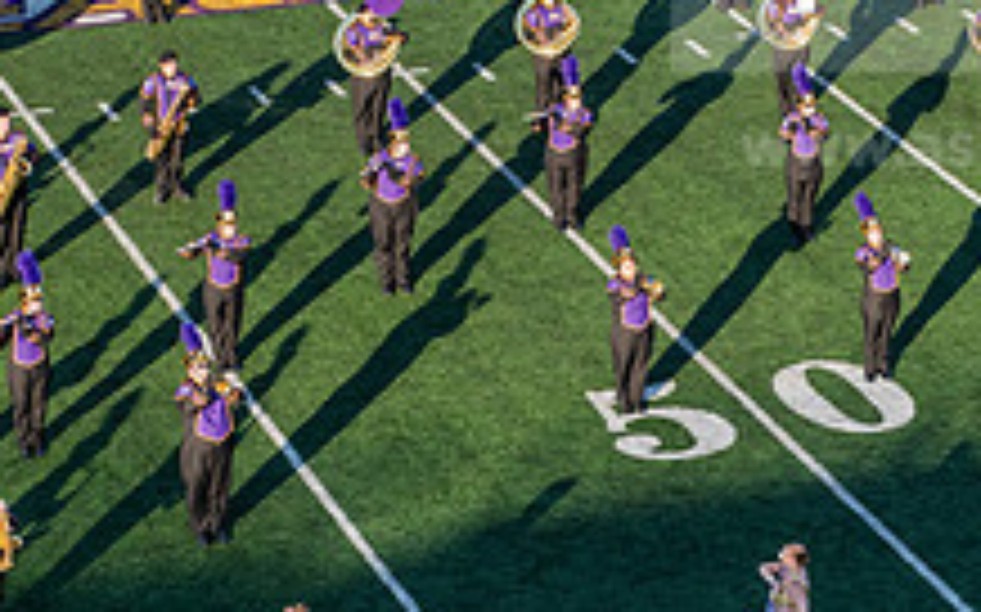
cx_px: 536
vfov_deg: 7.8
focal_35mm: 168
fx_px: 4489
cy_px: 241
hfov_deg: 12.5
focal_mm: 62
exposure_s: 1/500
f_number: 5.6
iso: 320
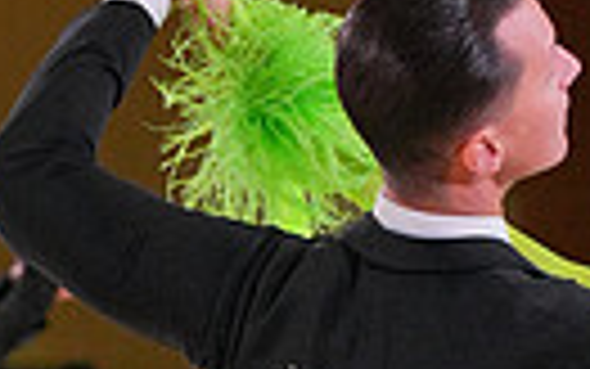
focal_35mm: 793
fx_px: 12756
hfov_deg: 2.6
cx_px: 628
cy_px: 837
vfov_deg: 1.7
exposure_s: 1/400
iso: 4000
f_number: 7.1
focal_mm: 176
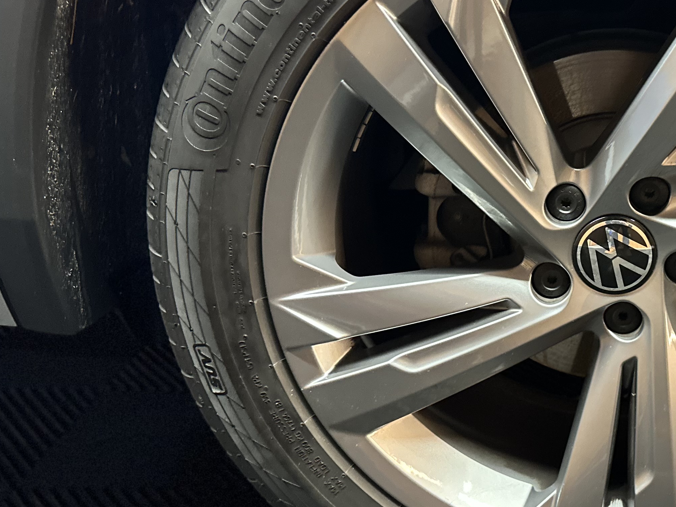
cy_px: 204
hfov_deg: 37.4
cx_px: 592
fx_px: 937
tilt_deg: -19.9
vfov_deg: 30.2
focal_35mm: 48
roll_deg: -0.9
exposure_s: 1/33
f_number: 1.78
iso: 800
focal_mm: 6.86
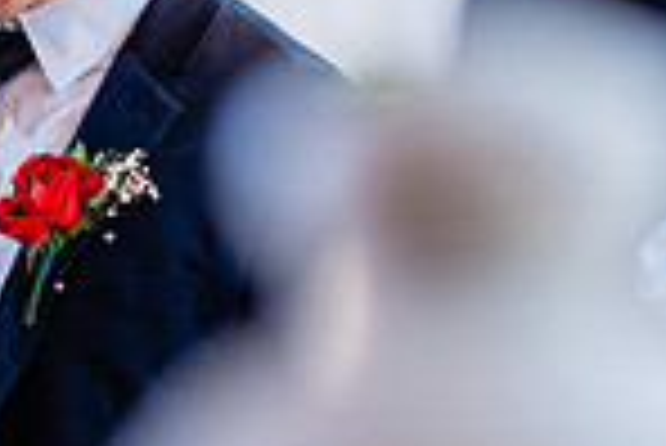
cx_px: 283
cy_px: 273
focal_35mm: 373
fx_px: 6907
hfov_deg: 5.5
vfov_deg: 3.7
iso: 640
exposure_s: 1/160
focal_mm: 56
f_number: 2
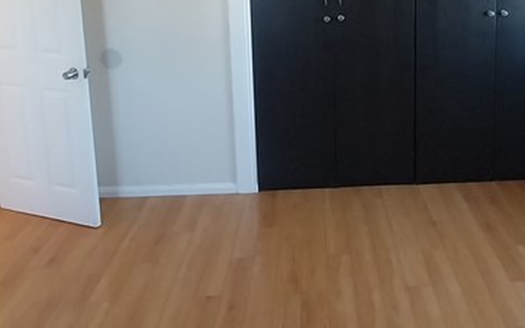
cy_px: 32
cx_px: 342
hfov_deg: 49.7
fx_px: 558
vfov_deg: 31.2
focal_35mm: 39
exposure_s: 1/33.4
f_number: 2.2
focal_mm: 1.13
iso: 200
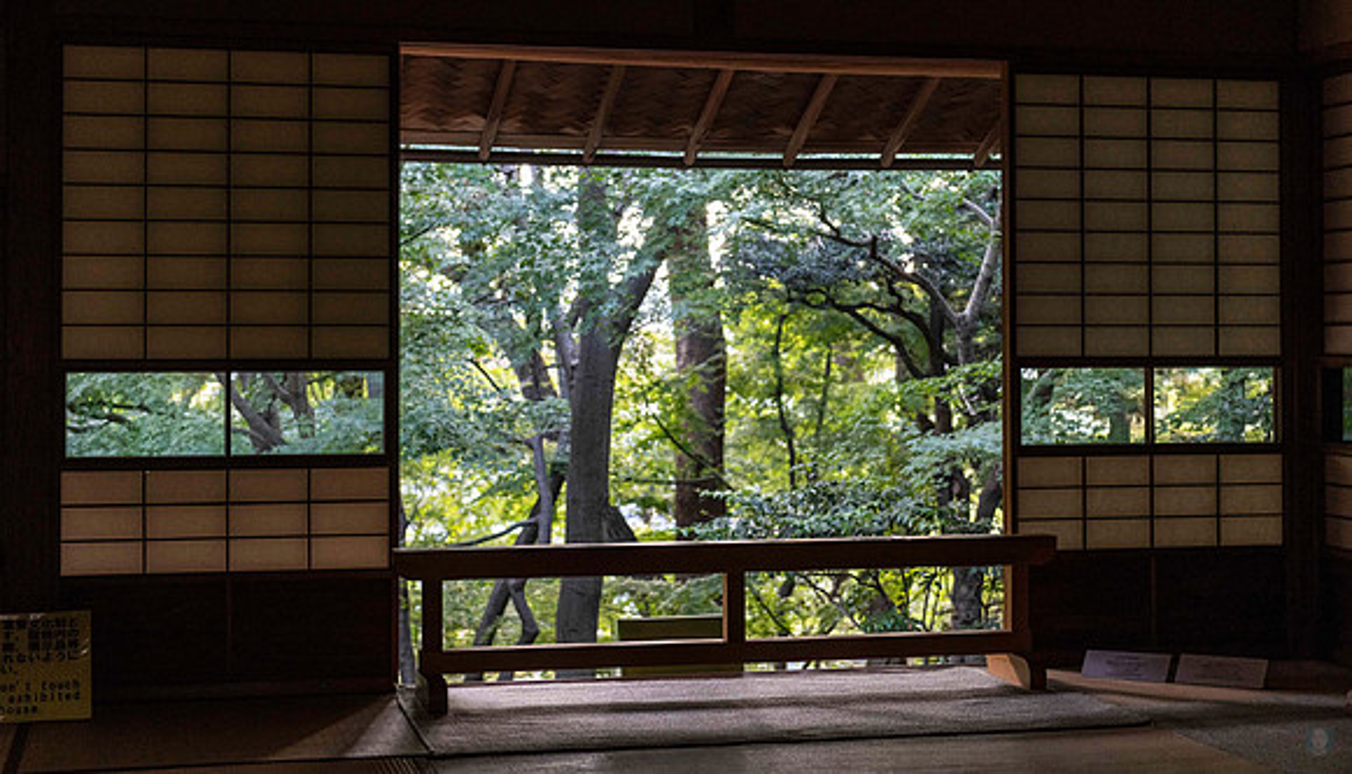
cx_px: 676
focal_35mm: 58
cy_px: 324
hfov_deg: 35.7
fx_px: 2102
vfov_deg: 20.8
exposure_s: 1/125
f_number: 4
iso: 1000
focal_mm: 56
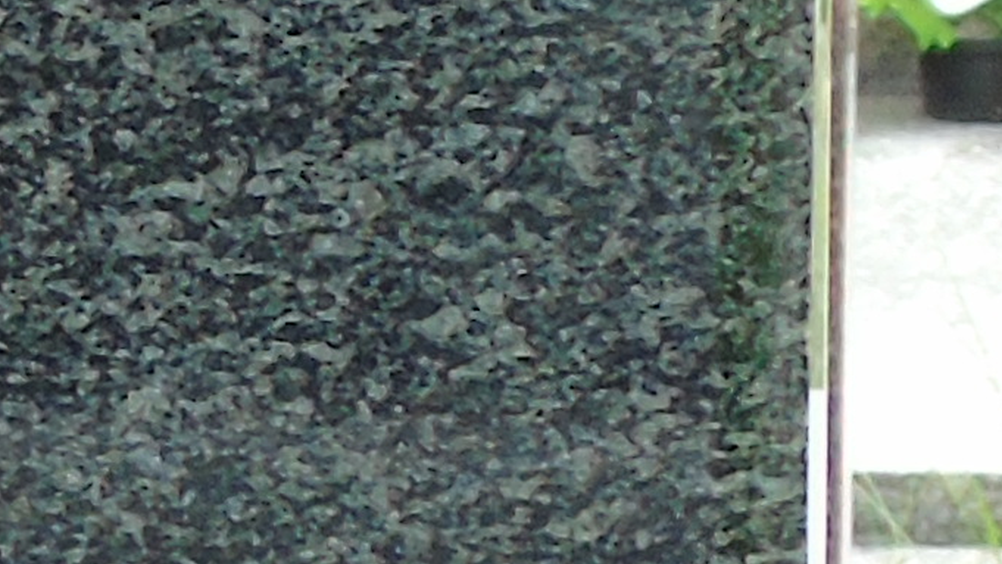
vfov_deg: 2.4
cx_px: -2016
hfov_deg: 4.1
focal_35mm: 511
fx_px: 13576
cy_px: 1406
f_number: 4.5
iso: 80
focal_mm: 11
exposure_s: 1/80
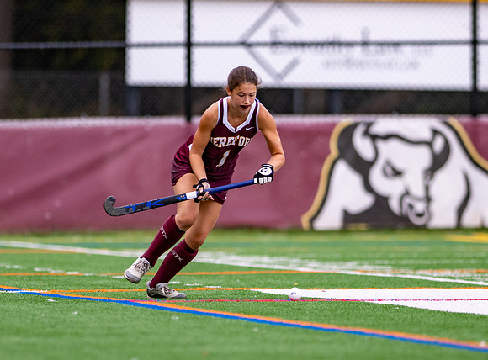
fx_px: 9373
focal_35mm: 669
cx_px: 230
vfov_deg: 2.2
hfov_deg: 3.0
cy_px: 232
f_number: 2.8
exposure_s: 1/1000
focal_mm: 300
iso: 400
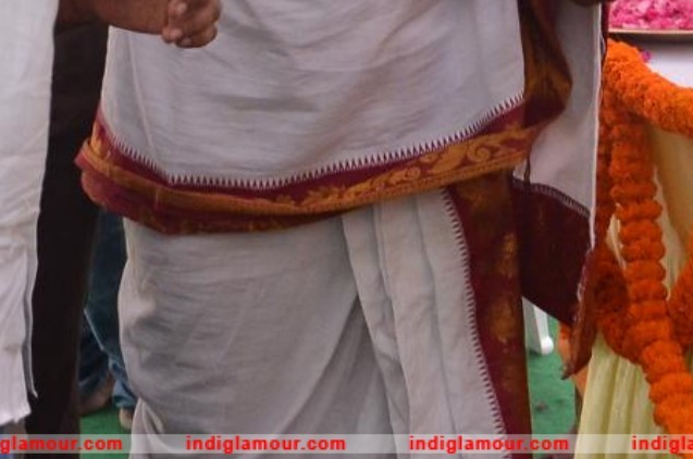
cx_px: 710
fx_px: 2459
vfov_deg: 10.2
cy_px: -319
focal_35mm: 128
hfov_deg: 15.7
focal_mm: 24
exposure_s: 1/125
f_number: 5.6
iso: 1000
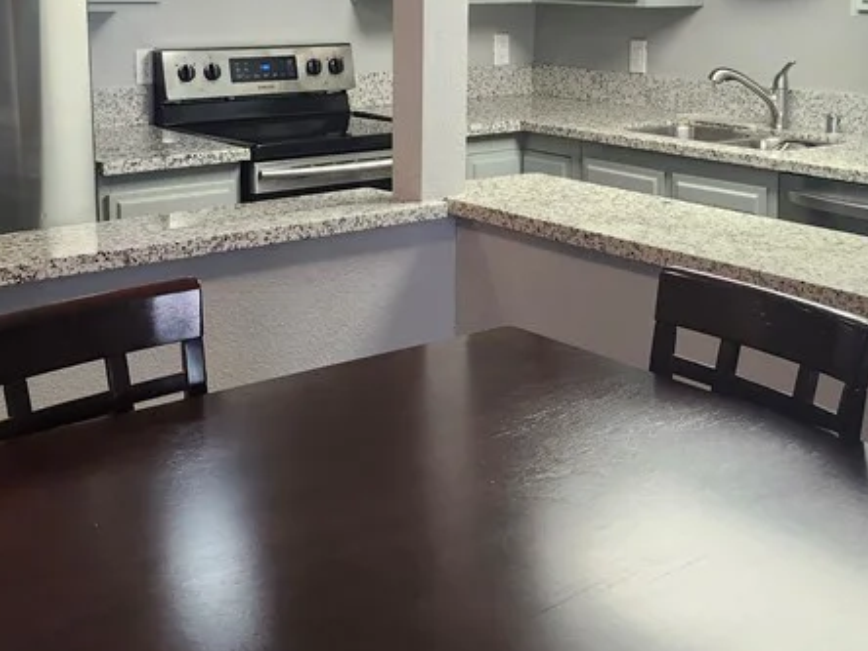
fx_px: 1329
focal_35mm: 53
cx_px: 500
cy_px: 164
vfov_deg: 27.2
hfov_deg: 36.1
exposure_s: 1/120
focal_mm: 5.54
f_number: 1.8
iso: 250
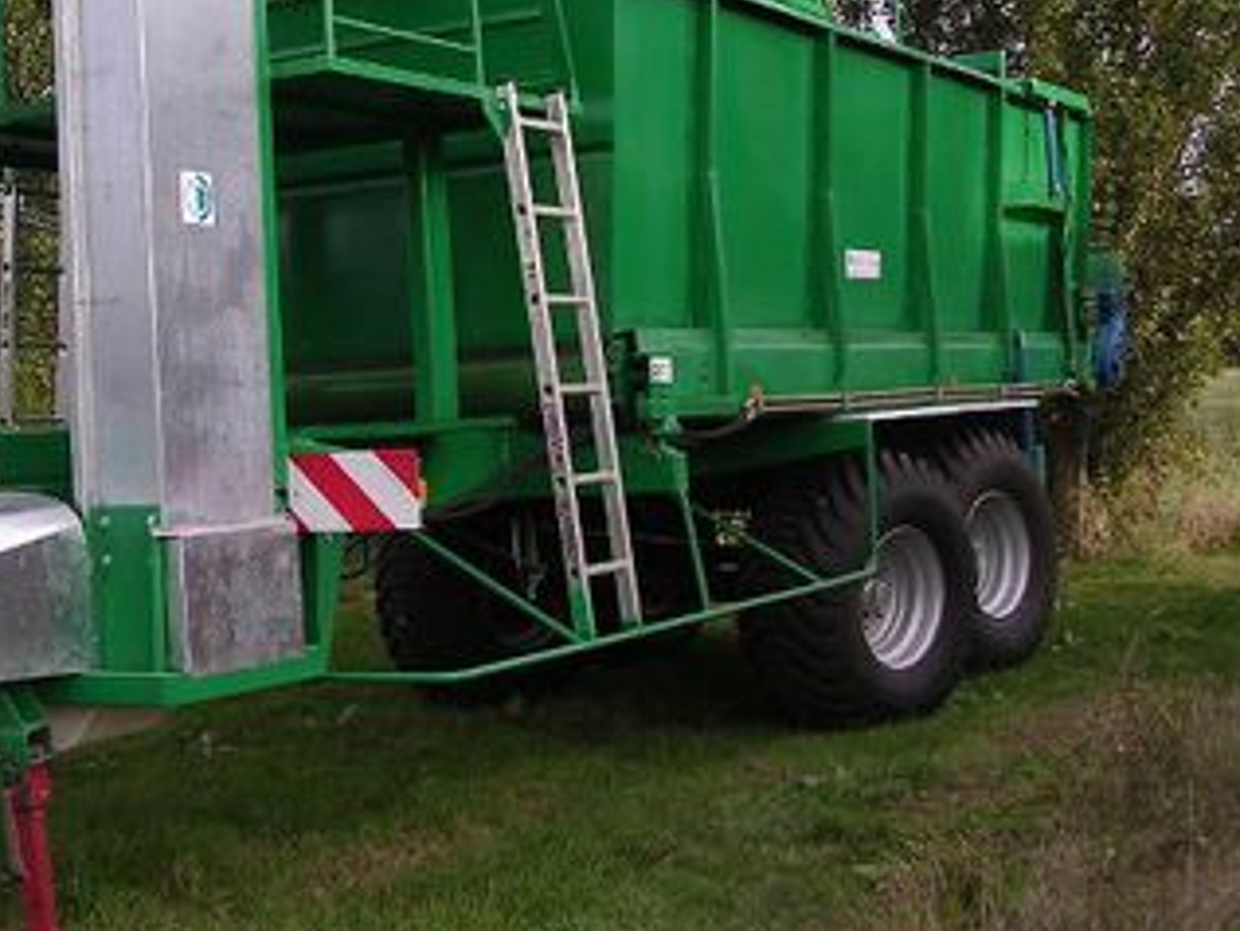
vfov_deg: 24.1
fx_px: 2150
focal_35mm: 60
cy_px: 217
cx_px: 309
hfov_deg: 31.6
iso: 100
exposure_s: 1/321
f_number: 2.8
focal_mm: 5.8
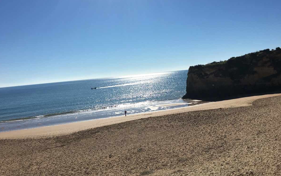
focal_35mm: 31
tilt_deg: -1.5
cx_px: 140
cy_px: 82
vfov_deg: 40.6
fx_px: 237
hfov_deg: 61.2
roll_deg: +5.4
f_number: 2.2
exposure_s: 1/5128
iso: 25
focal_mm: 4.15
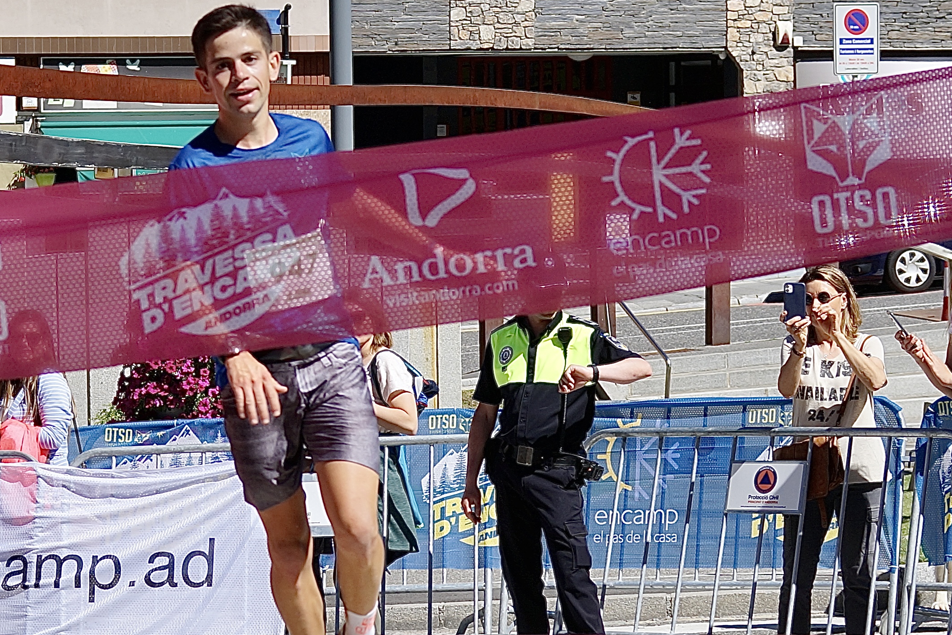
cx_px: 275
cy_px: 276
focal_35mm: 116
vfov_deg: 11.8
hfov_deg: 17.6
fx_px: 3067
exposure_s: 1/400
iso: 100
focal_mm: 70
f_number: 7.1
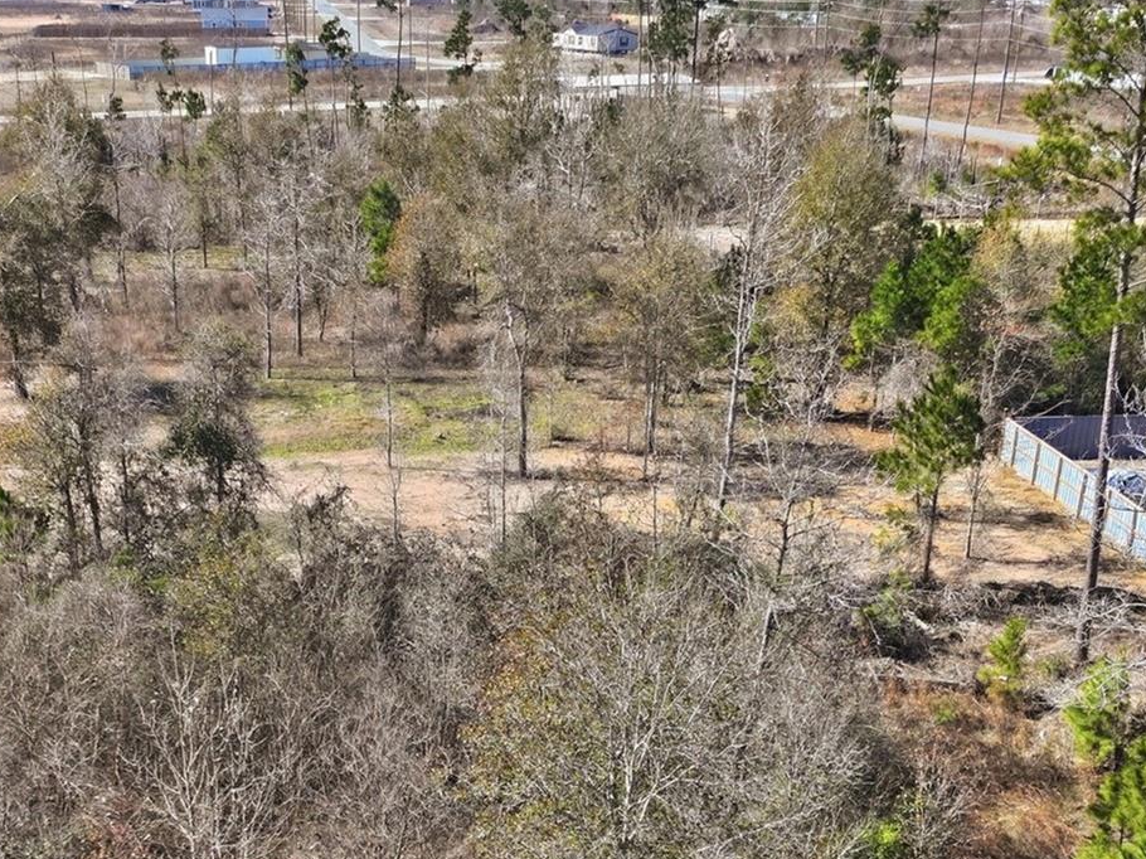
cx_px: 406
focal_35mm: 54
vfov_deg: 25.6
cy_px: 865
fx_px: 1787
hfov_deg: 35.3
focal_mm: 12.3
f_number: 2.8
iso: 140
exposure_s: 1/1600
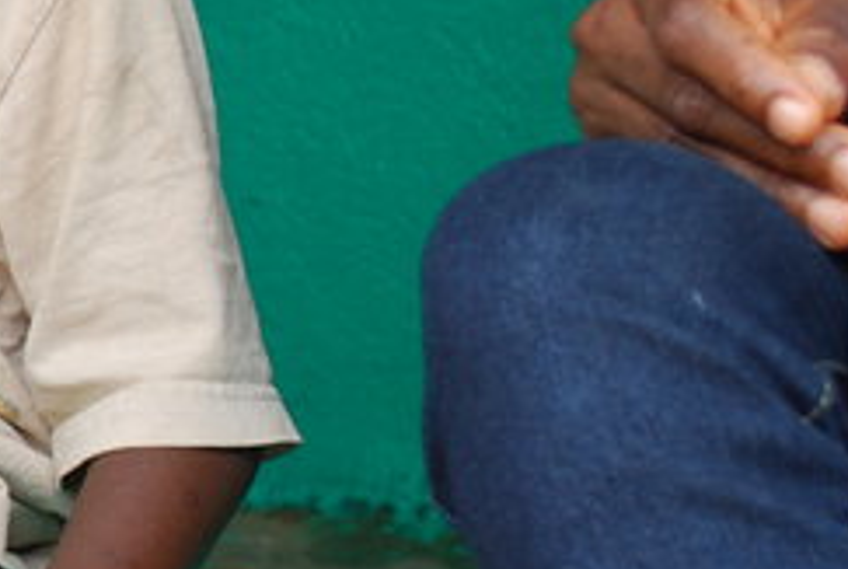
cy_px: 99
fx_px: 4321
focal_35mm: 183
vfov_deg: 7.5
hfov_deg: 10.6
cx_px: -583
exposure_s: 1/125
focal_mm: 29
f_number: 5.6
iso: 140
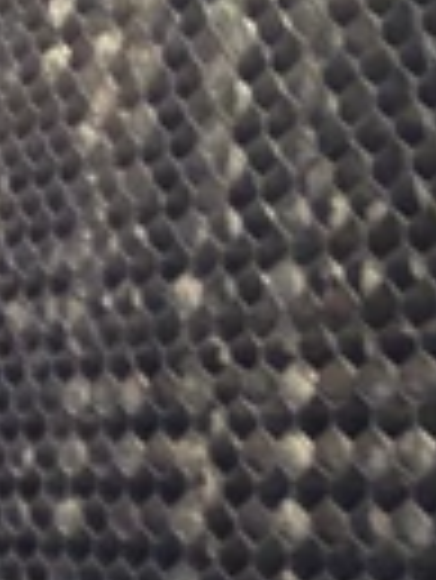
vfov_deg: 19.2
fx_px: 1710
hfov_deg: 13.9
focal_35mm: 102
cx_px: -144
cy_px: 369
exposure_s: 1/20
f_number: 2.4
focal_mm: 4.12
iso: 64
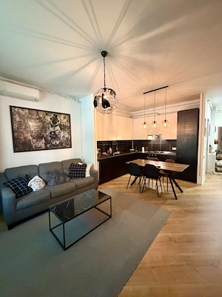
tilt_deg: -4.8
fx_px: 120
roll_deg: +1.1
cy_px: 148
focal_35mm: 14
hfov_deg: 85.7
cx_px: 111
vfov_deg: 102.1
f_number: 2.2
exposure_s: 1/50
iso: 1250
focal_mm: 2.22
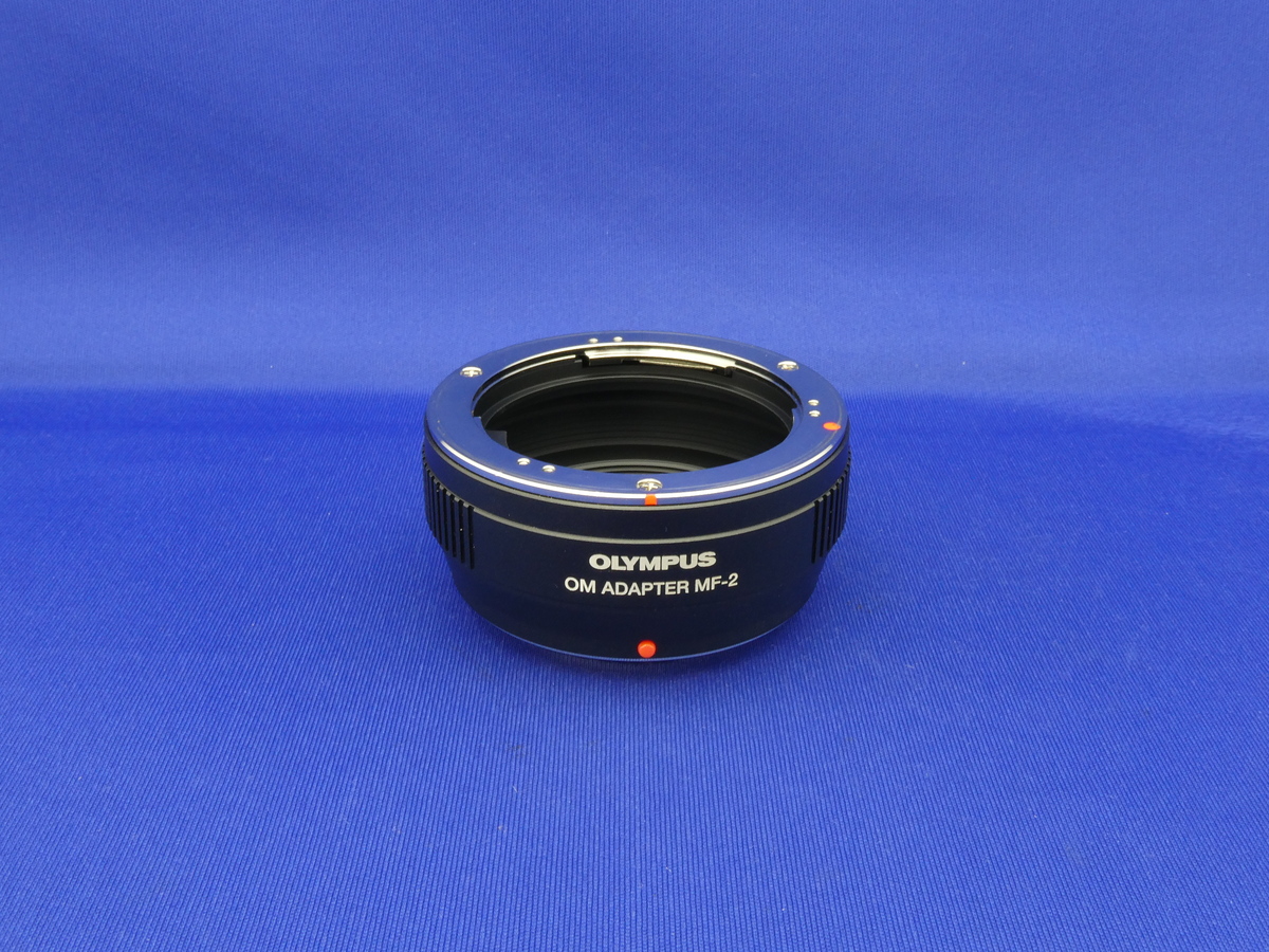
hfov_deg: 50.1
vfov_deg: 38.7
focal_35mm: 37
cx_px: 634
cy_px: 476
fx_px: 1356
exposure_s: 1/1.3
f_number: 8
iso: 200
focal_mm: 6.7
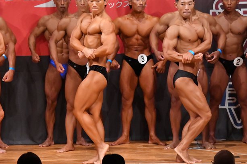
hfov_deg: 5.7
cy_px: 84
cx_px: 117
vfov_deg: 3.8
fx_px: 2463
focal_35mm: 359
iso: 10000
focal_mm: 190
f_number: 5.6
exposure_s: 1/400
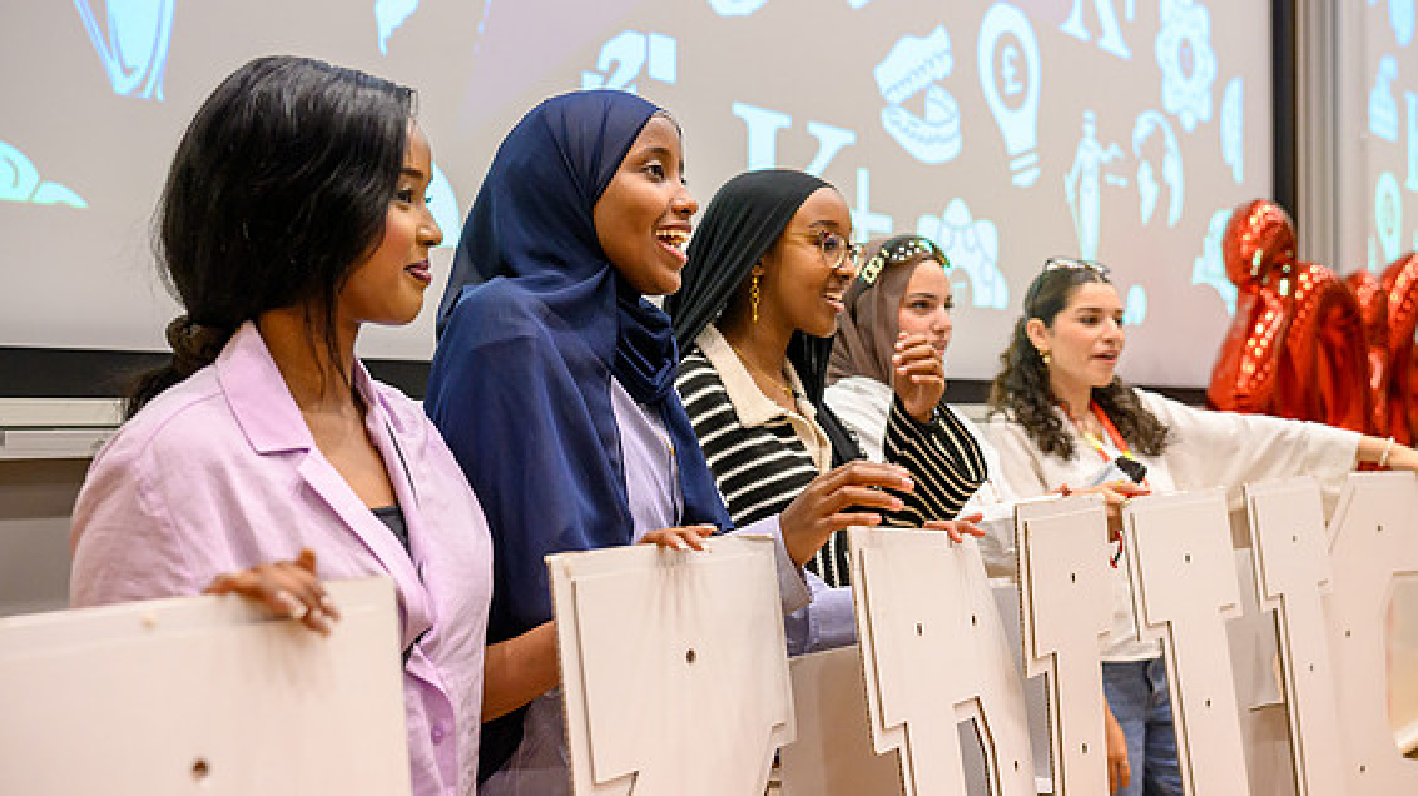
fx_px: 1466
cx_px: 717
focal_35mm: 39
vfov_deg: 30.4
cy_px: 382
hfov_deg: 51.6
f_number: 2.8
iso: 5600
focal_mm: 35
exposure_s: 1/500
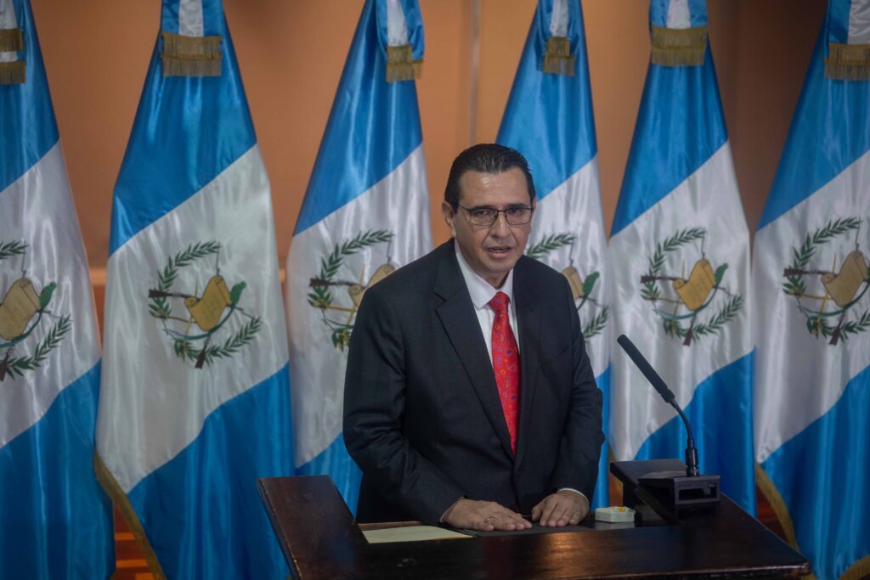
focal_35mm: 70
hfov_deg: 28.8
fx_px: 1692
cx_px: 435
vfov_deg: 19.5
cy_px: 290
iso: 1600
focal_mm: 70
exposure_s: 1/250
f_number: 2.8
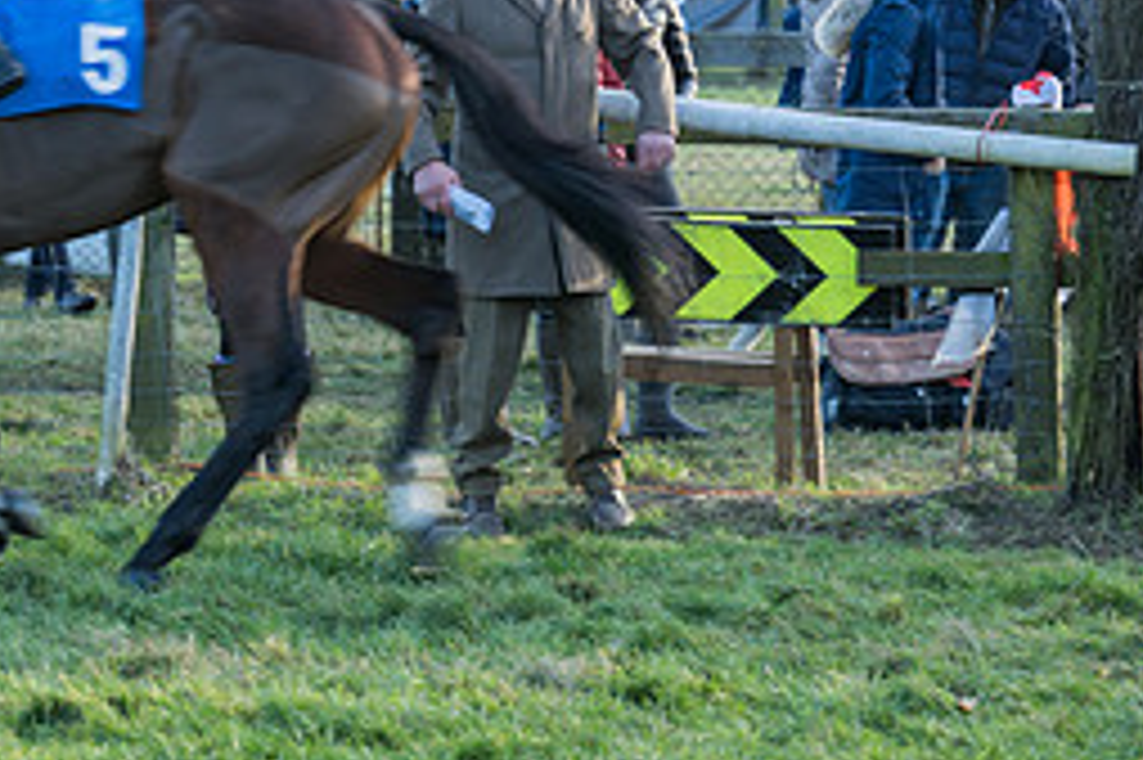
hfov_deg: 7.4
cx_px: 295
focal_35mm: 278
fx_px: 8820
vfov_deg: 4.9
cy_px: 165
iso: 200
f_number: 5.6
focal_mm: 106
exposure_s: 1/125
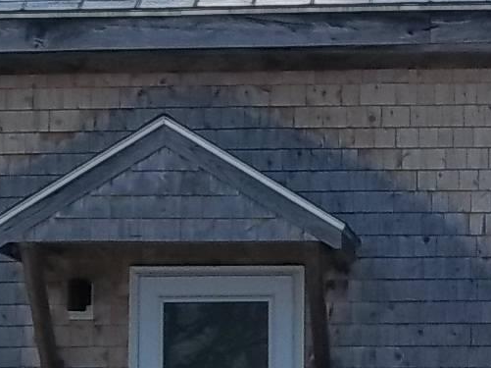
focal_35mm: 180
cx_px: 424
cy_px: 415
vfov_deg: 8.2
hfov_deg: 10.9
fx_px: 2551
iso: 80
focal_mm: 7.8
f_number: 4.5
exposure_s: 1/200
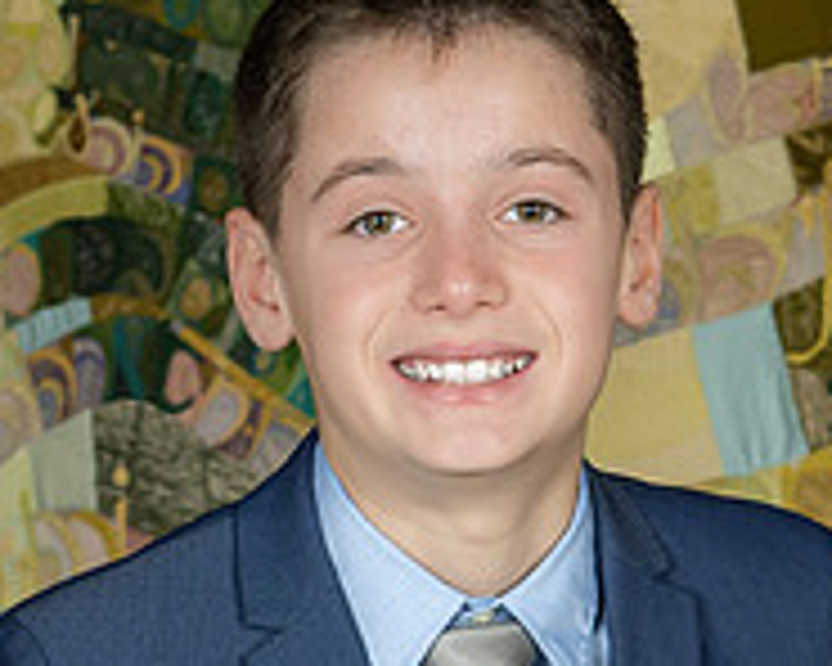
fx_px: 5048
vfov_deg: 7.5
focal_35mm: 205
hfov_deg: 9.3
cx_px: 876
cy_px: 749
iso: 400
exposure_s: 1/200
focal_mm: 38
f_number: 6.3
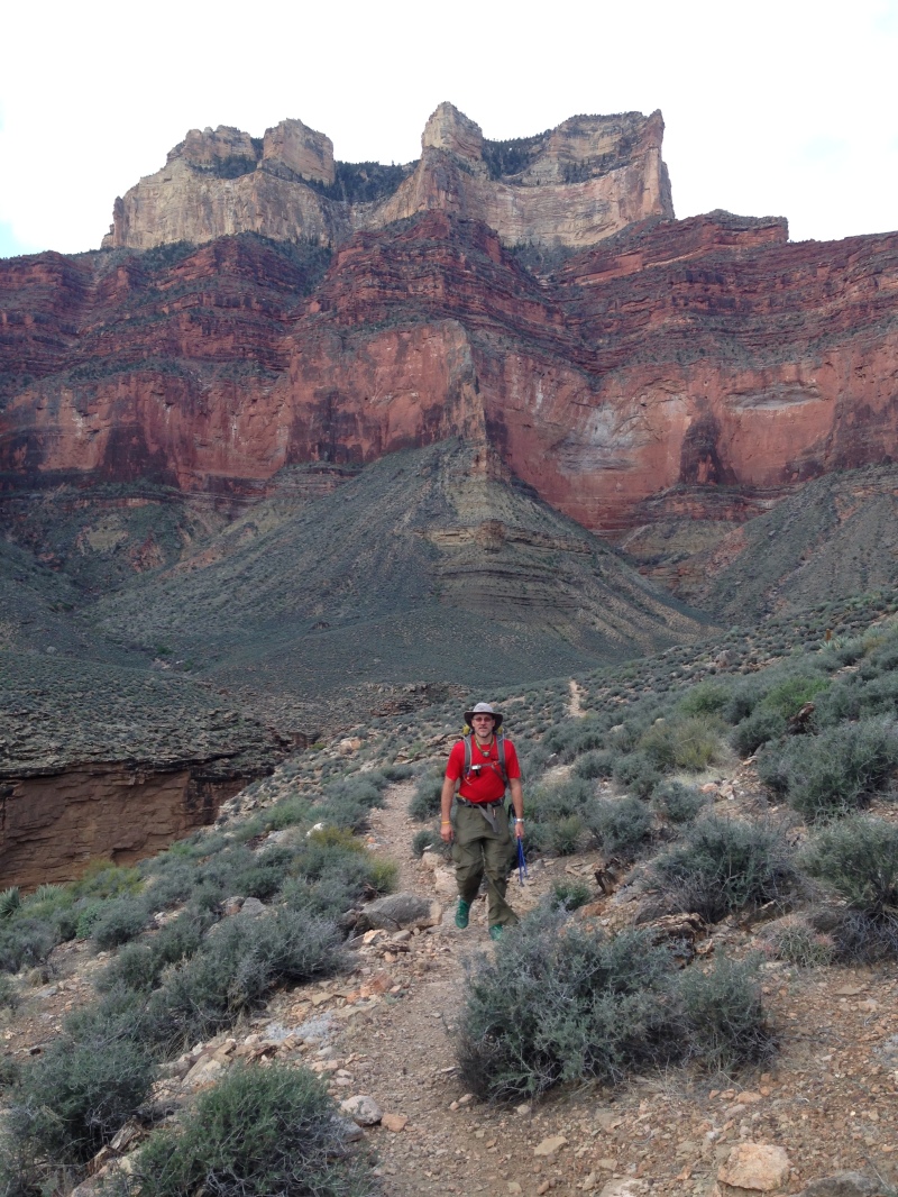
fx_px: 1141
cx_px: 449
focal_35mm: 33
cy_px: 598
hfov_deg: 43.0
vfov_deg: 55.3
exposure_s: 1/201
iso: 50
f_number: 2.4
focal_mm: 4.12
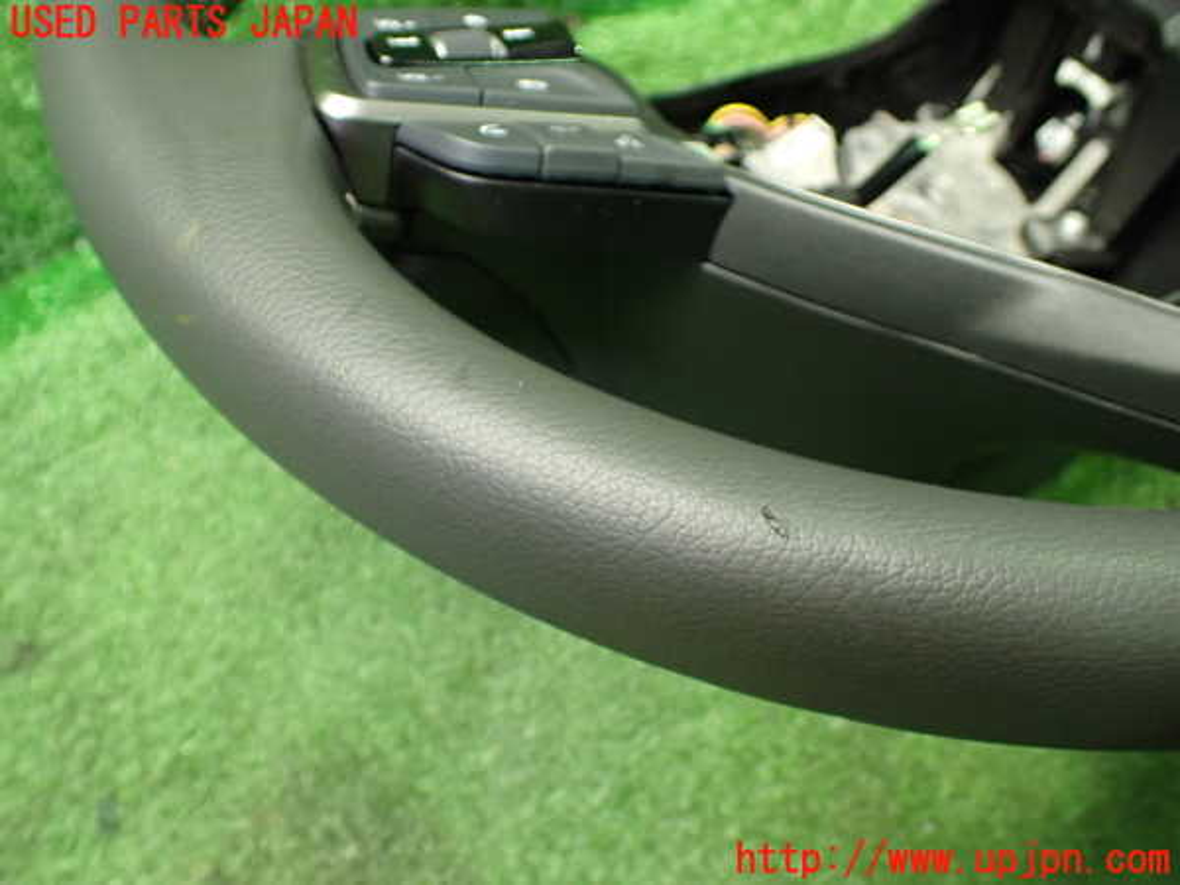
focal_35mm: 30
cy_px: 442
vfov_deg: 46.8
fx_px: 1023
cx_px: 590
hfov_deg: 60.0
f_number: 2.3
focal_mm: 5.4
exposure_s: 1/50
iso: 800
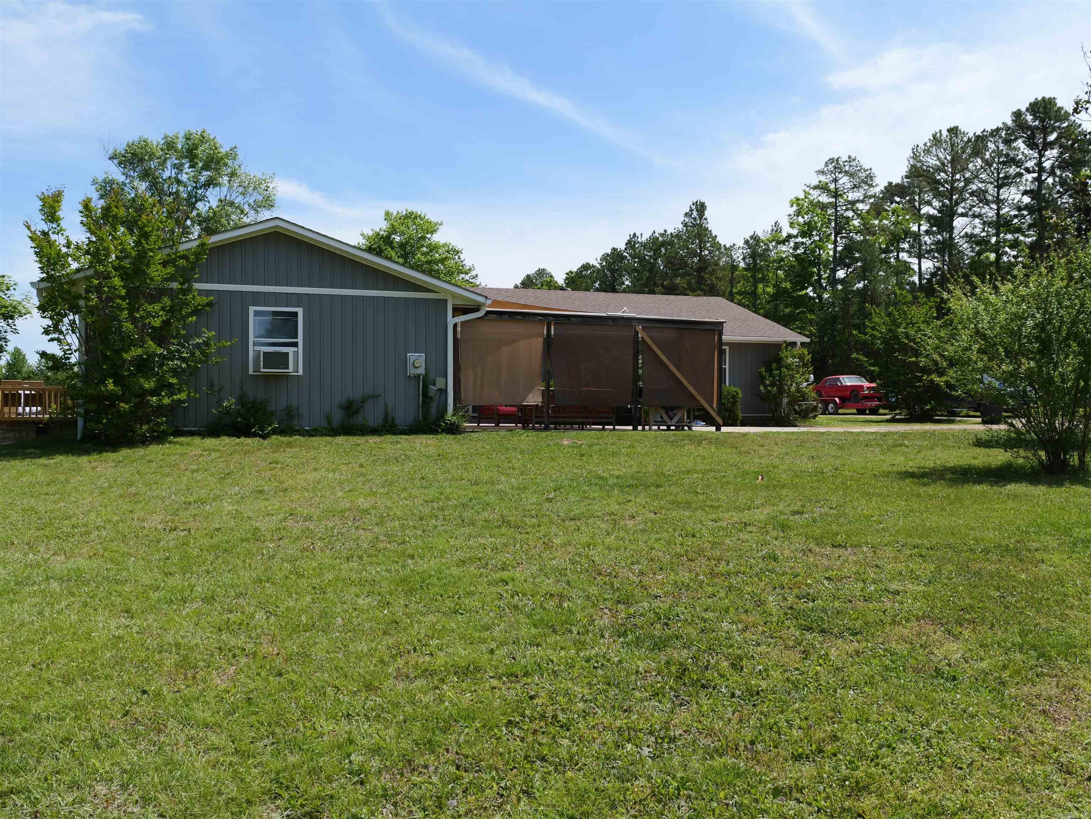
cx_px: 546
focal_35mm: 30
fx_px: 946
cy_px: 410
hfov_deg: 59.9
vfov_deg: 46.8
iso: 100
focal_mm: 15
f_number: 5.6
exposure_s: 1/400
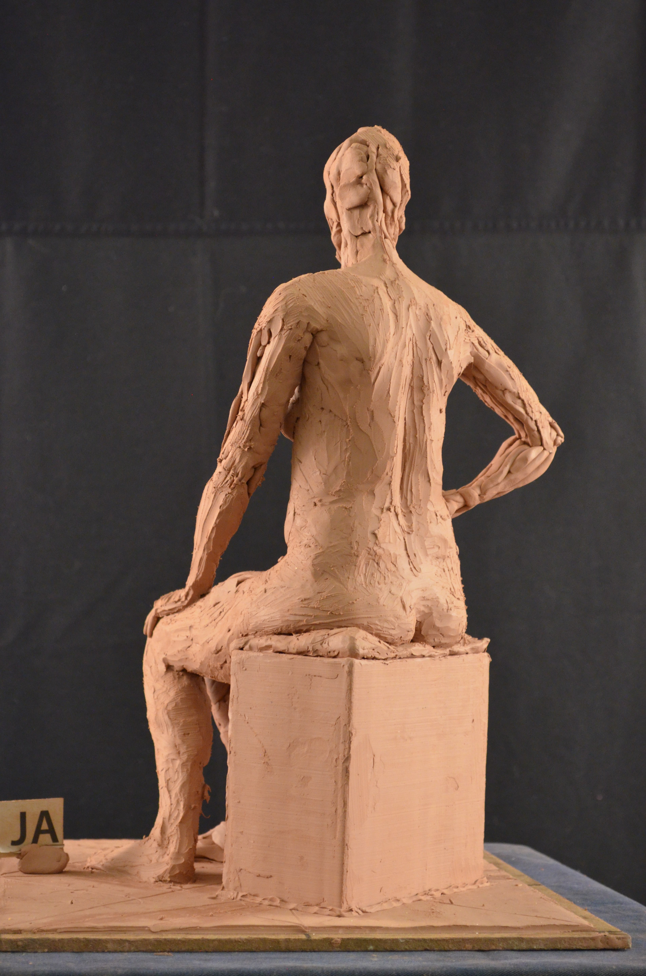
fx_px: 2109
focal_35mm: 78
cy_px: 488
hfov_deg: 17.4
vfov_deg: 26.0
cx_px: 323
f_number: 7.1
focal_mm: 52
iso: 2200
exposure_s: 1/30
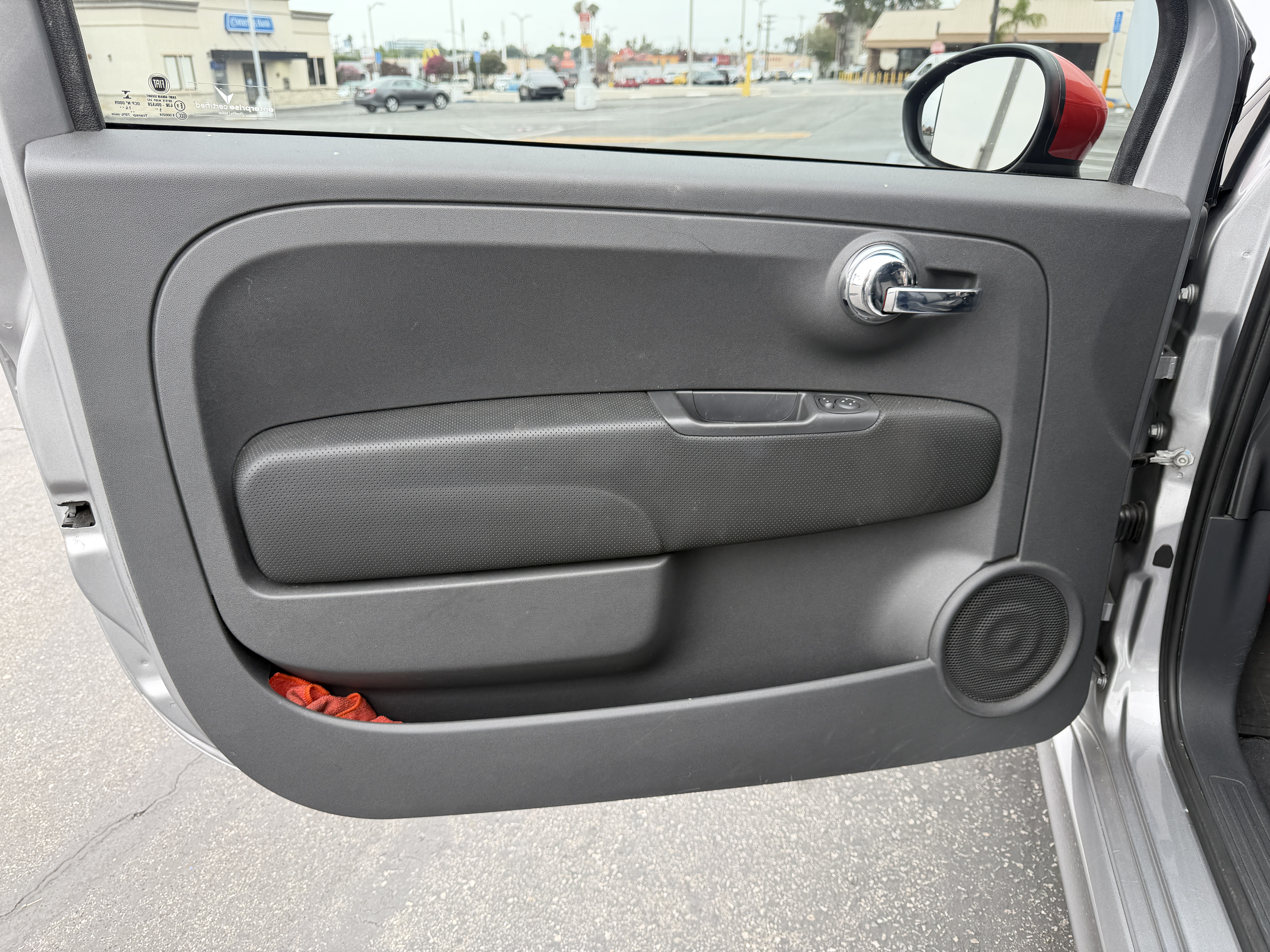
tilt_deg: -24.8
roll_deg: -0.4
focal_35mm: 24
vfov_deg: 56.8
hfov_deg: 71.6
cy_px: 476
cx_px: 635
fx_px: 881
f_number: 1.78
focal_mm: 6.76
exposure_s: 1/491
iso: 100
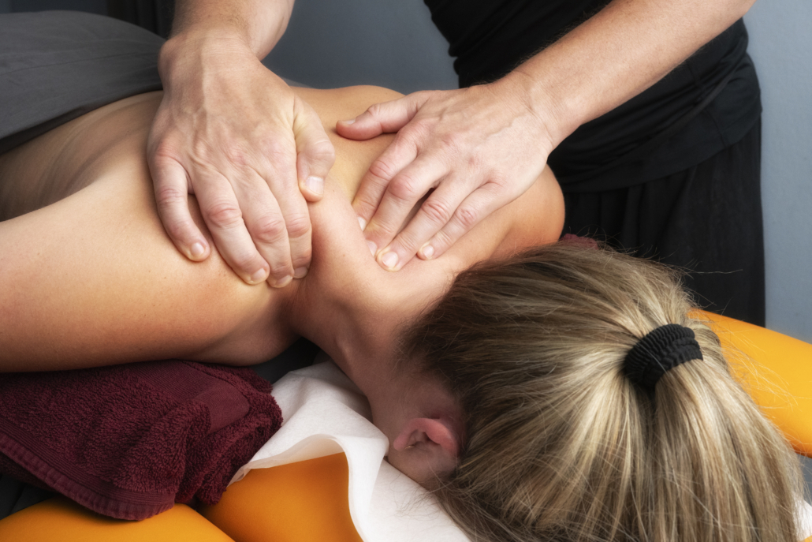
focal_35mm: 41
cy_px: 271
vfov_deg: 32.6
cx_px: 406
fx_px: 925
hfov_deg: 47.4
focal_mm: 41
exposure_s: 1/160
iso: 3200
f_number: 10
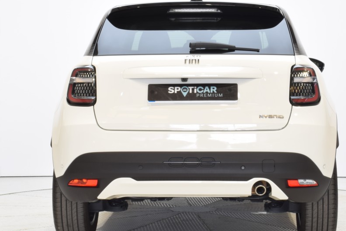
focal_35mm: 108
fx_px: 1038
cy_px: 101
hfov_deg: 18.9
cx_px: 195
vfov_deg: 12.7
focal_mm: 38
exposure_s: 1.3
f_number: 22
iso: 100
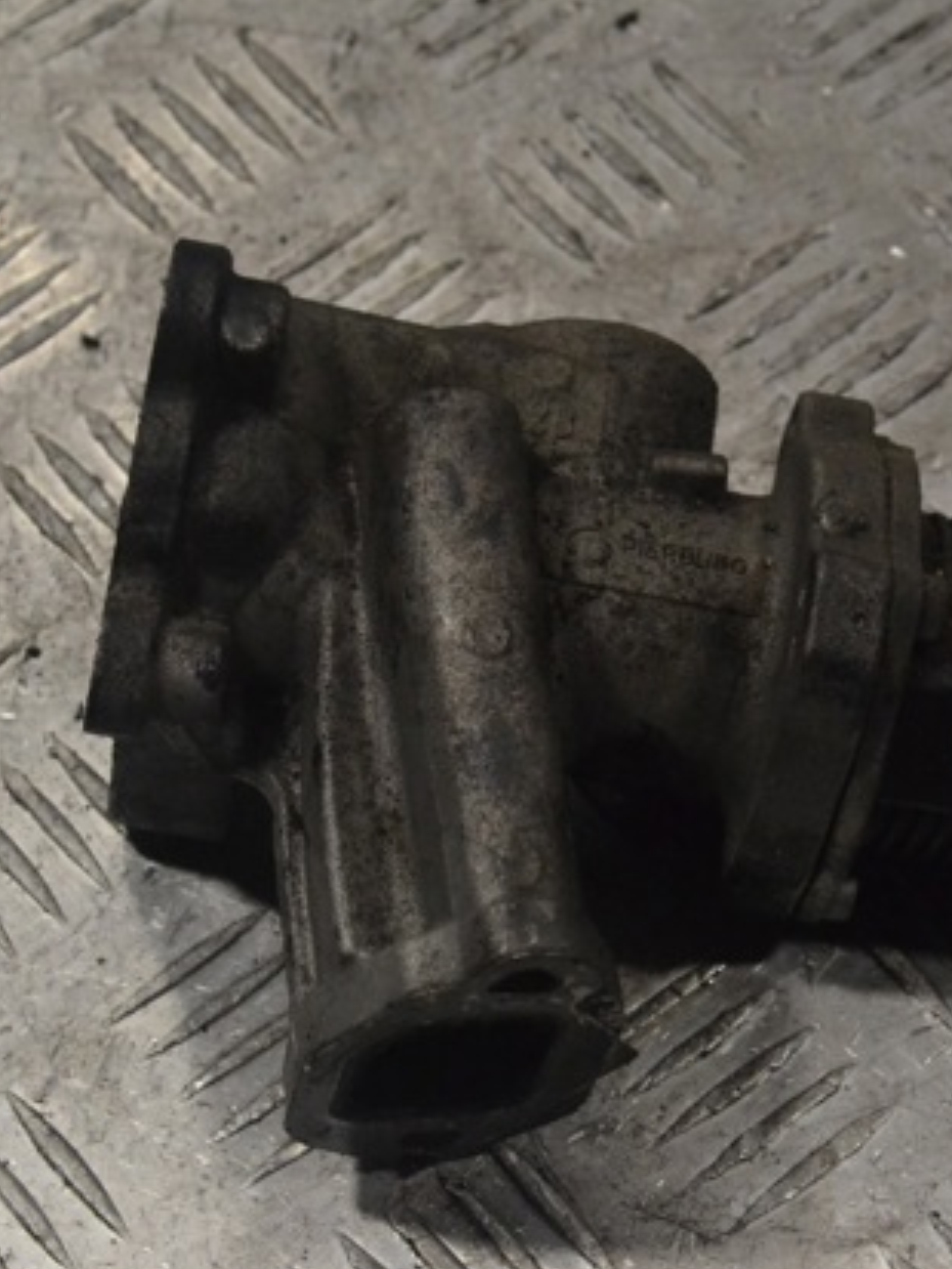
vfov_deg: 16.0
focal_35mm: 123
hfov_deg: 12.1
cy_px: 642
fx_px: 4499
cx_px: 648
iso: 3200
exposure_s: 1/400
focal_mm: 55
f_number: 10
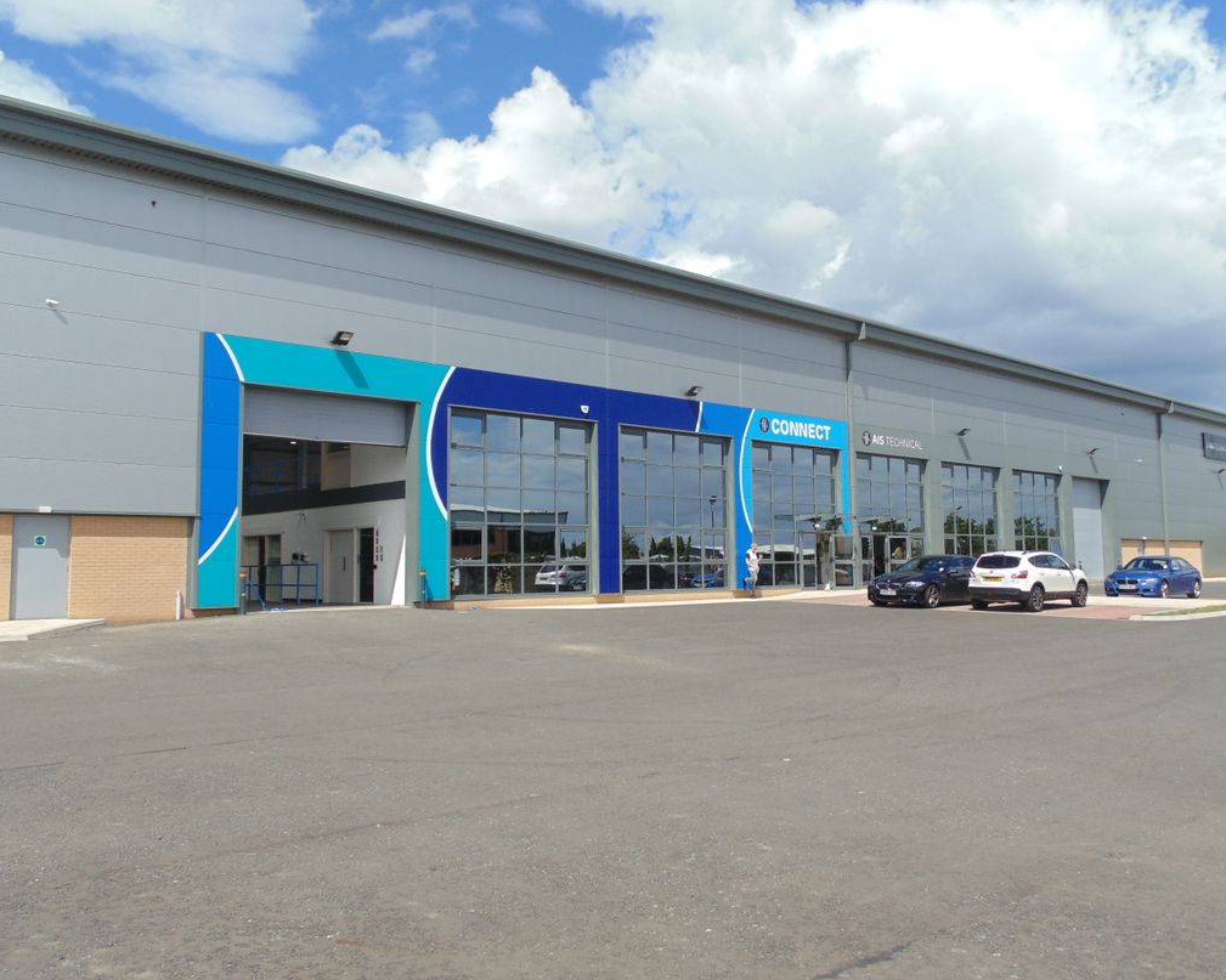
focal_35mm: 29
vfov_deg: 50.0
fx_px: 1052
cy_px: 475
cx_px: 614
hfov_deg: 60.5
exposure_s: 1/125
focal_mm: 4.8
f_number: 10
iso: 80
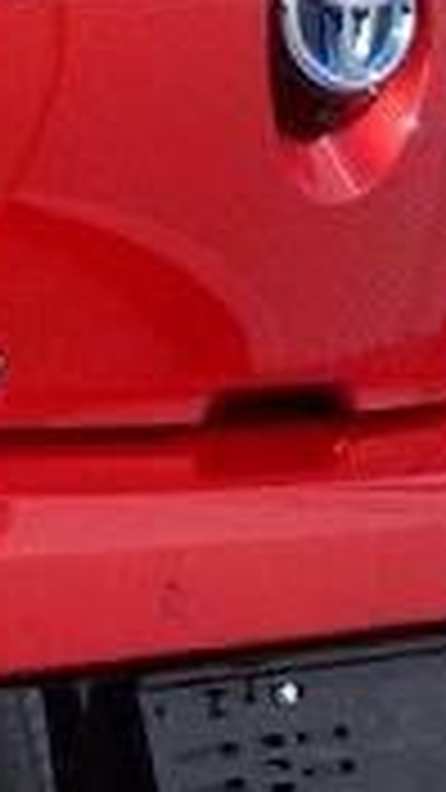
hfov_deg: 4.4
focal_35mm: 253
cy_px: 418
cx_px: -1469
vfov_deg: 8.5
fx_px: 5319
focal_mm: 5.9
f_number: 4
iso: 100
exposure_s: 1/640
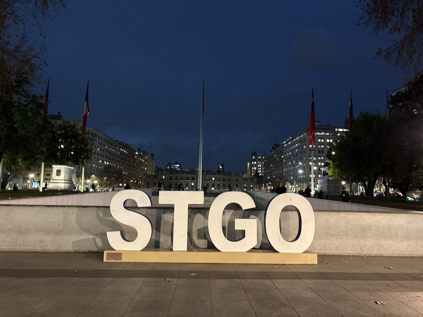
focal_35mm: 26
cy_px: 158
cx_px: 212
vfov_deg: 53.1
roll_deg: -0.8
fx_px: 318
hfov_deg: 67.3
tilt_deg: +5.1
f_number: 1.6
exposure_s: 1/25
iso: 500
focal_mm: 5.96
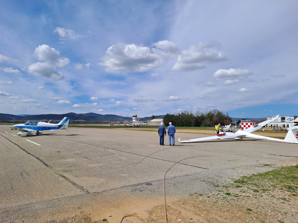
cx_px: 149
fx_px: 215
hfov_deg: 69.4
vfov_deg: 54.9
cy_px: 112
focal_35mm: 25
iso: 32
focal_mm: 4.65
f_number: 1.8
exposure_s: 1/2169
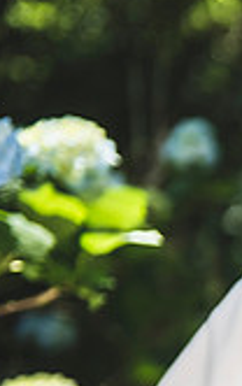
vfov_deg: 11.2
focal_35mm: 185
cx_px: 663
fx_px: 1949
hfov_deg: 6.6
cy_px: 434
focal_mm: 52
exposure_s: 1/400
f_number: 2.8
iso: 100
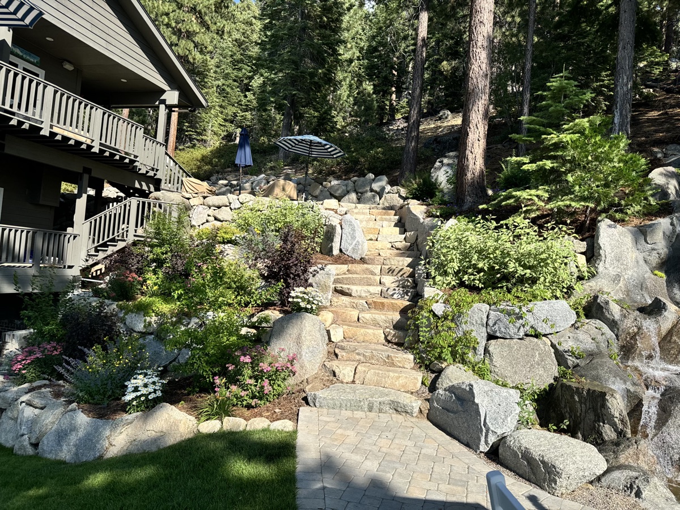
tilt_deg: +1.1
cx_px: 340
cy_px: 255
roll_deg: -4.6
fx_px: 471
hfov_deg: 71.6
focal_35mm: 24
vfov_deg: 56.8
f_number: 1.78
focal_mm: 6.76
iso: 80
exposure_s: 1/3413
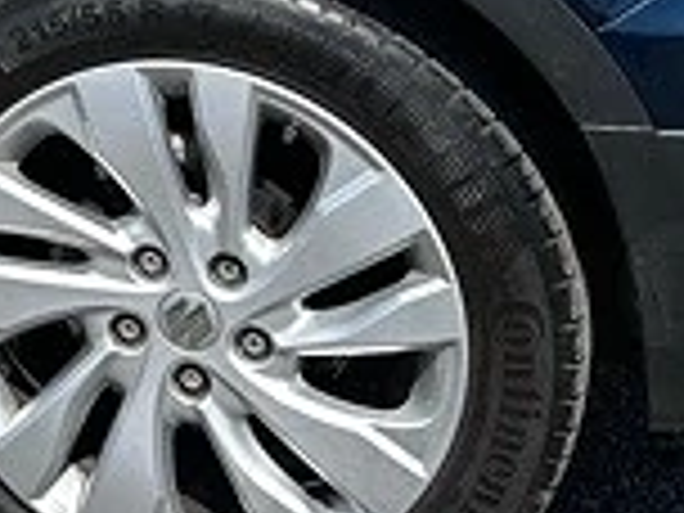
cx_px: -612
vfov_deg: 8.8
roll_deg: -0.8
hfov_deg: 11.5
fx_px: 3122
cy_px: -562
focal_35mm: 158
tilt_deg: -9.8
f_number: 1.78
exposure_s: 1/4184
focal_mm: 6.86
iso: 80
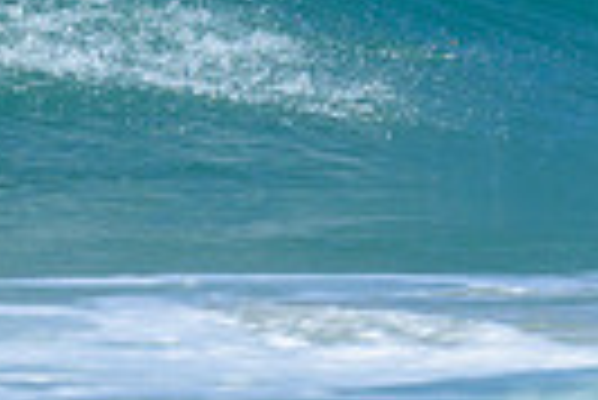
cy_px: -344
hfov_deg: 0.4
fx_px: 79770
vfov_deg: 0.3
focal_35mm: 4797
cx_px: -204
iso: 320
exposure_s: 1/2000
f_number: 6.3
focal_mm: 800
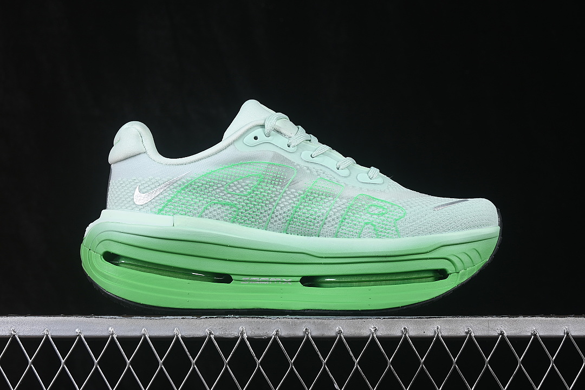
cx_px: 292
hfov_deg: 27.0
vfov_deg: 18.2
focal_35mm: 75
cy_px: 195
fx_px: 1219
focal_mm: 50
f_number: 8
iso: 160
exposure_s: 1/80
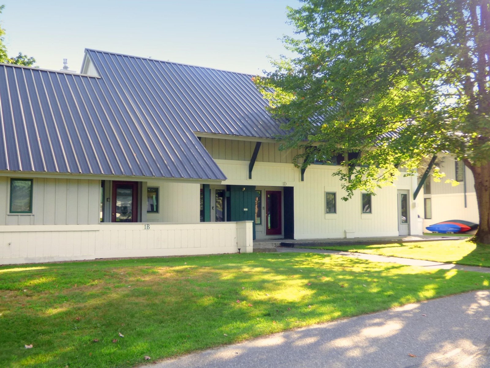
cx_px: 245
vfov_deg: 40.7
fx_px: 495
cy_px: 184
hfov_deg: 52.6
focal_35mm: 35
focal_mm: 6.18
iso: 100
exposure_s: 1/200
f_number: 3.4
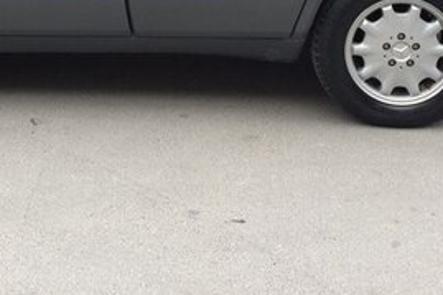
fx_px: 910
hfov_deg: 27.1
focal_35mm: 74
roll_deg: +0.1
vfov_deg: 17.1
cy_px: -110
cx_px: 135
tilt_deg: -11.3
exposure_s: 1/50
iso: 40
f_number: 2.2
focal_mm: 4.15
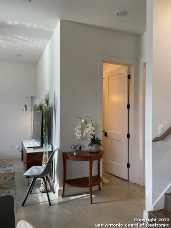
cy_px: 114
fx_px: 171
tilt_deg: +0.2
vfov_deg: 67.3
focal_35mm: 26
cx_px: 86
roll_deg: -0.3
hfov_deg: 53.1
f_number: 1.6
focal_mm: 4.2
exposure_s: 1/120
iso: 100
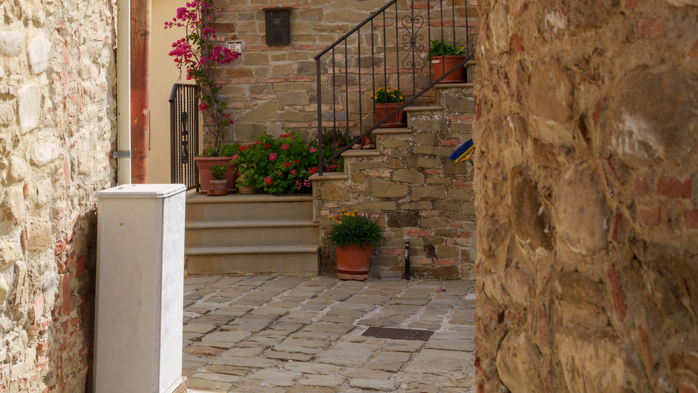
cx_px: 349
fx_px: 1407
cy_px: -55
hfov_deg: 27.9
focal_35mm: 76
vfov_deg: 15.4
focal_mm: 48
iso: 100
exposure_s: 1/125
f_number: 8
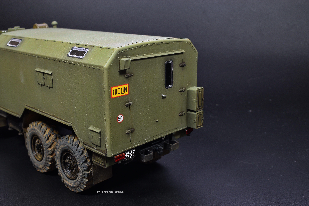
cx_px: 154
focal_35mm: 44
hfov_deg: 45.0
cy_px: 103
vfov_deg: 30.8
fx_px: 373
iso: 100
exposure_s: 1.6
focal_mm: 29
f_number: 18
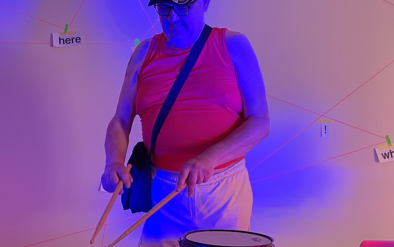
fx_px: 440
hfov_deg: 48.2
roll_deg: -0.8
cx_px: 190
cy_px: 124
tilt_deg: +3.5
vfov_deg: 31.3
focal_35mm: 41
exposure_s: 1/60
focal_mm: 4.2
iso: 160
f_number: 1.6
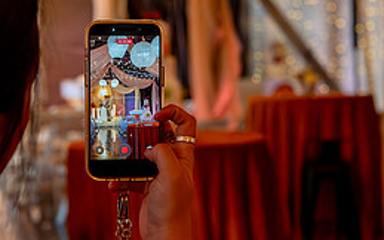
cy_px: 50
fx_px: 1267
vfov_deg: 10.8
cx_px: 135
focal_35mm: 121
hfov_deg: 17.2
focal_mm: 52
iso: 2000
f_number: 5
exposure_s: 1/320
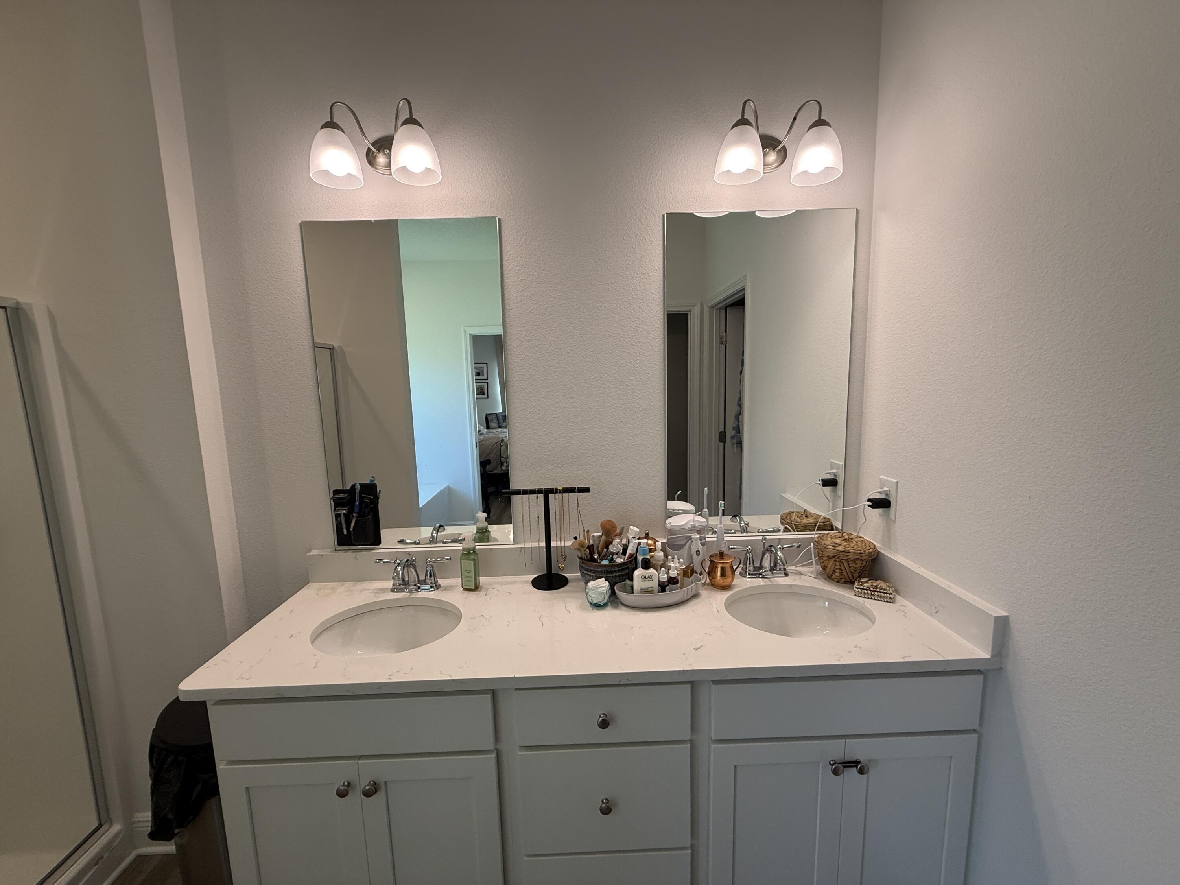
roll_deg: +0.8
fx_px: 477
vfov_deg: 85.7
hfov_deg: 102.1
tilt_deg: -6.9
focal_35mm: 14
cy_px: 442
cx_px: 590
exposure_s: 1/120
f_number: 2.2
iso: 125
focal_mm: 2.22
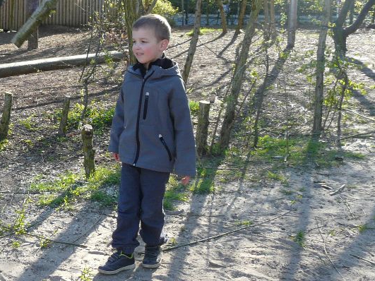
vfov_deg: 25.1
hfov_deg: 31.1
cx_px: -6
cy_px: 47
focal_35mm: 57
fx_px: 617
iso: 100
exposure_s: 1/160
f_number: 4
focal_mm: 4.6
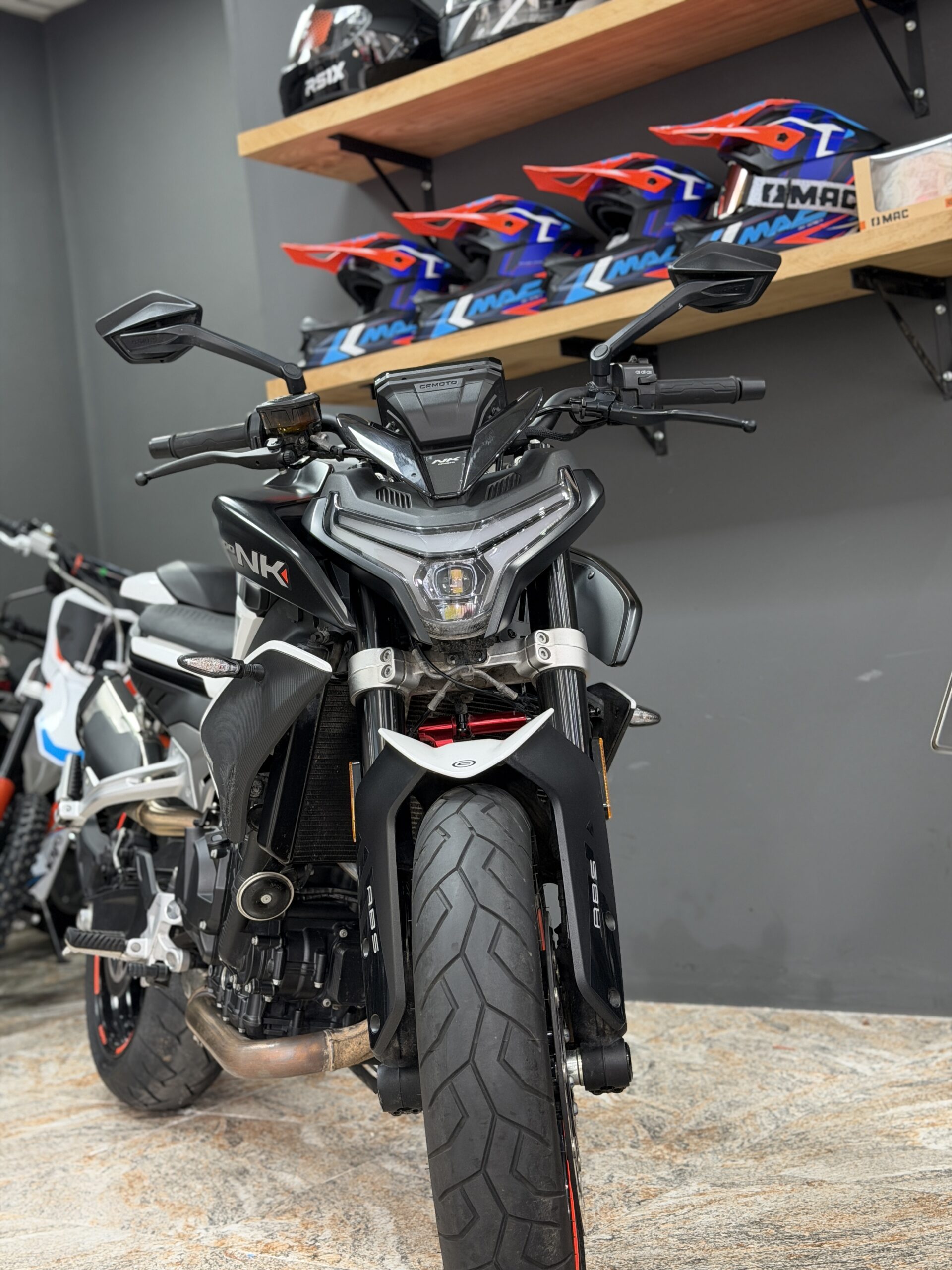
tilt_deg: +0.2
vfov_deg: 39.7
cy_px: 635
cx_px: 476
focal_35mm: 48
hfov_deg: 30.3
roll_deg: +5.6
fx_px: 1760
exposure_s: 1/50
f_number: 1.78
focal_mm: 6.76
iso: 200
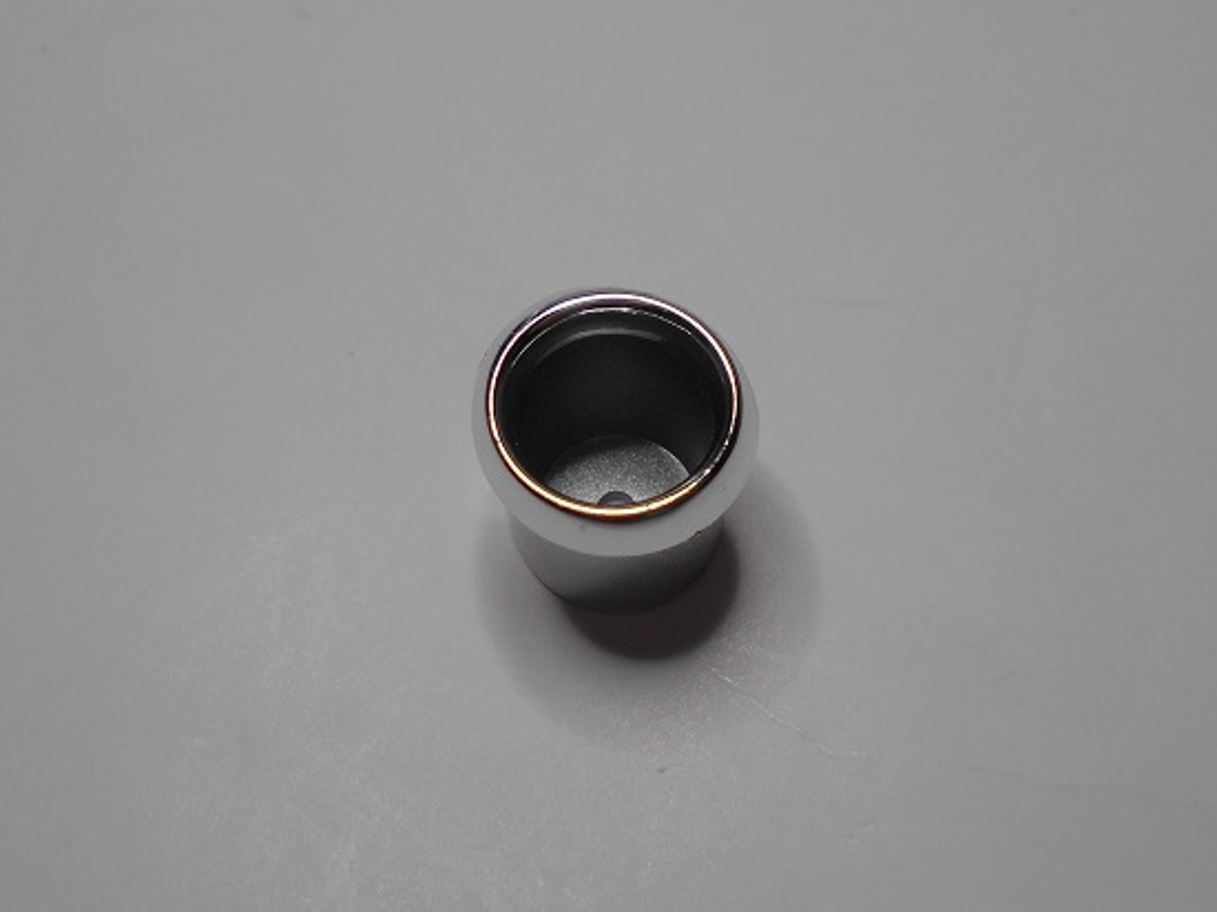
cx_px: 608
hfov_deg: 60.0
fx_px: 1054
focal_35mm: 30
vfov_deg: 46.8
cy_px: 456
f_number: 3.4
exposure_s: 1/200
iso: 80
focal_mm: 5.1
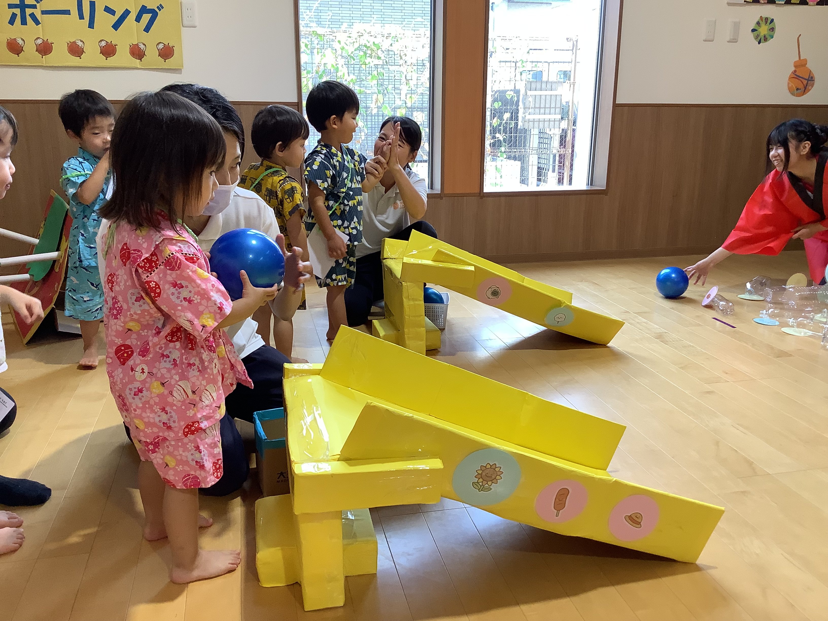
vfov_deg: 45.4
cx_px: 414
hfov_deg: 58.4
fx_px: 742
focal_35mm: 31
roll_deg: +0.1
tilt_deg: -16.2
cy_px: 310
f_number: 2.4
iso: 80
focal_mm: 3.3
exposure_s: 1/120
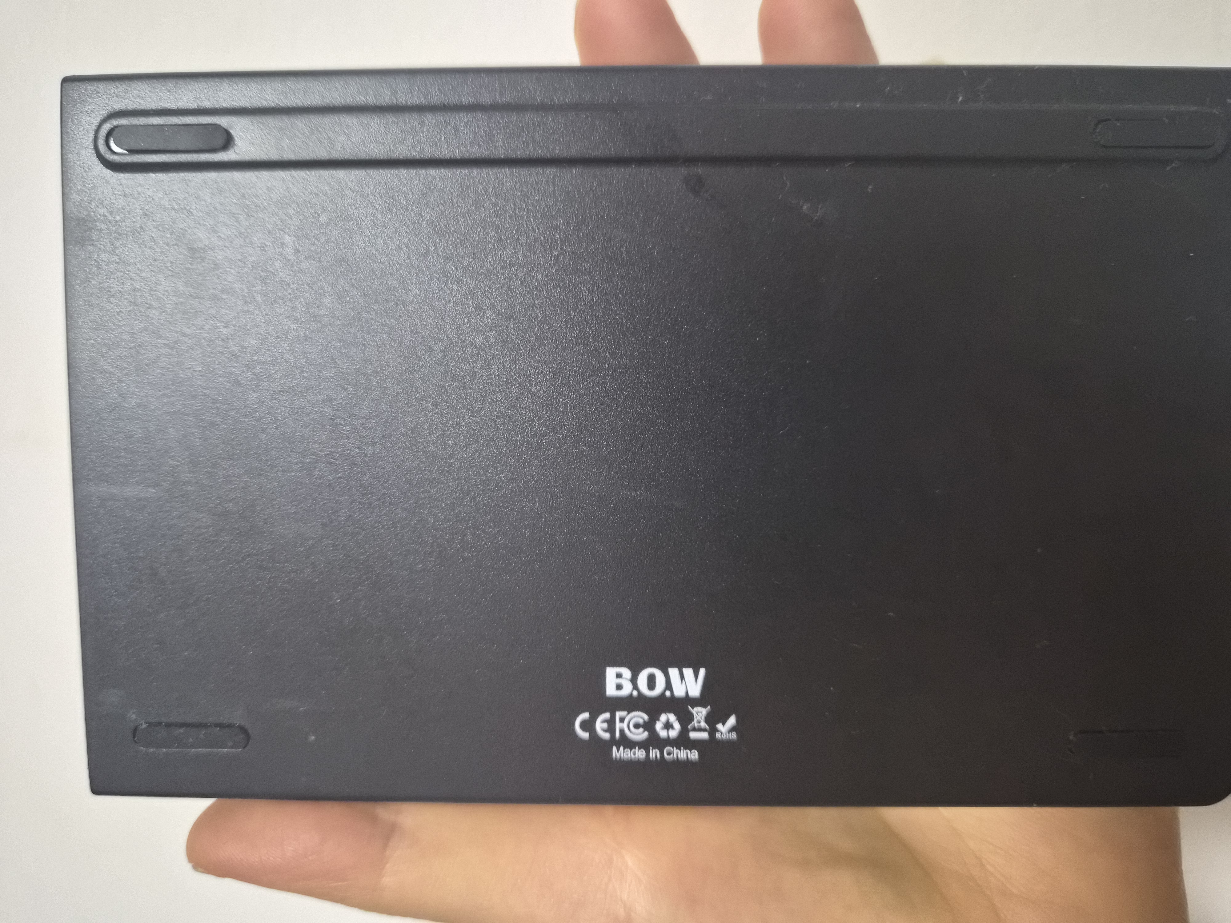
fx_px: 818
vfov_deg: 58.9
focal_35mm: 23
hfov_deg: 73.9
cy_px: 462
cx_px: 616
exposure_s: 1/50
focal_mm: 5.4
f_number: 1.8
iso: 1600
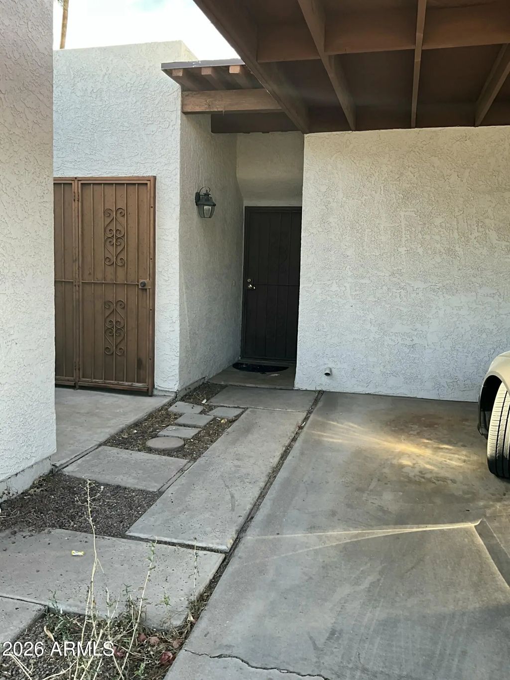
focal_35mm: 29
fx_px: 570
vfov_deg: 61.7
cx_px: 255
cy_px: 340
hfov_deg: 48.2
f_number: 1.8
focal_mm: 3
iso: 16
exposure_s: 1/130
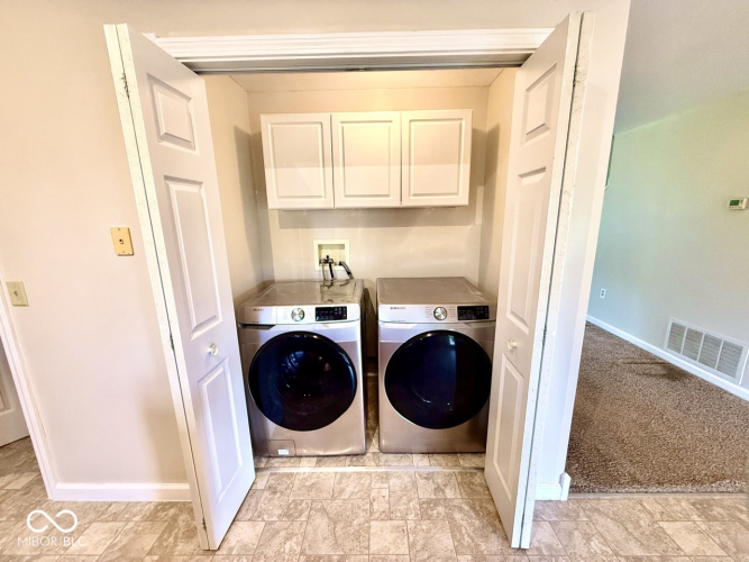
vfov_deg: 85.7
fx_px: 303
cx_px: 374
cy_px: 281
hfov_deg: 102.1
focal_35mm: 14
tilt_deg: -10.9
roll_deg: +1.0
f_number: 2.2
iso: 320
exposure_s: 1/120
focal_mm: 2.22
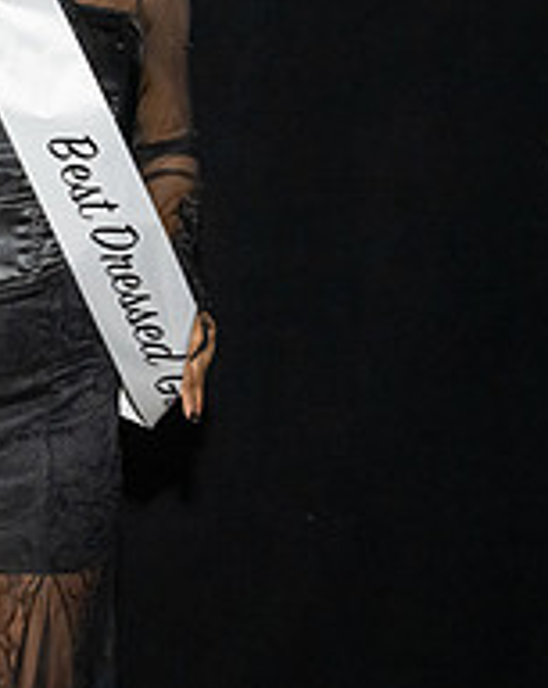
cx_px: -372
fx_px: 1788
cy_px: 174
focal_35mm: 88
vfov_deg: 21.6
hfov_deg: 15.5
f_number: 5.6
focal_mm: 31
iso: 6400
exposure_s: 1/125
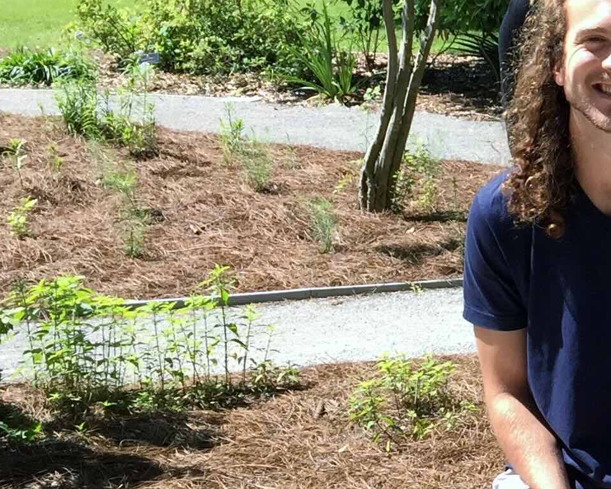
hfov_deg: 17.3
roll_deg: -0.2
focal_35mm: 96
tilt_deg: -3.6
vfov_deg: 15.8
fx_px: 1736
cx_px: 997
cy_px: 51
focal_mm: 4.15
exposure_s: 1/659
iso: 32
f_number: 2.2
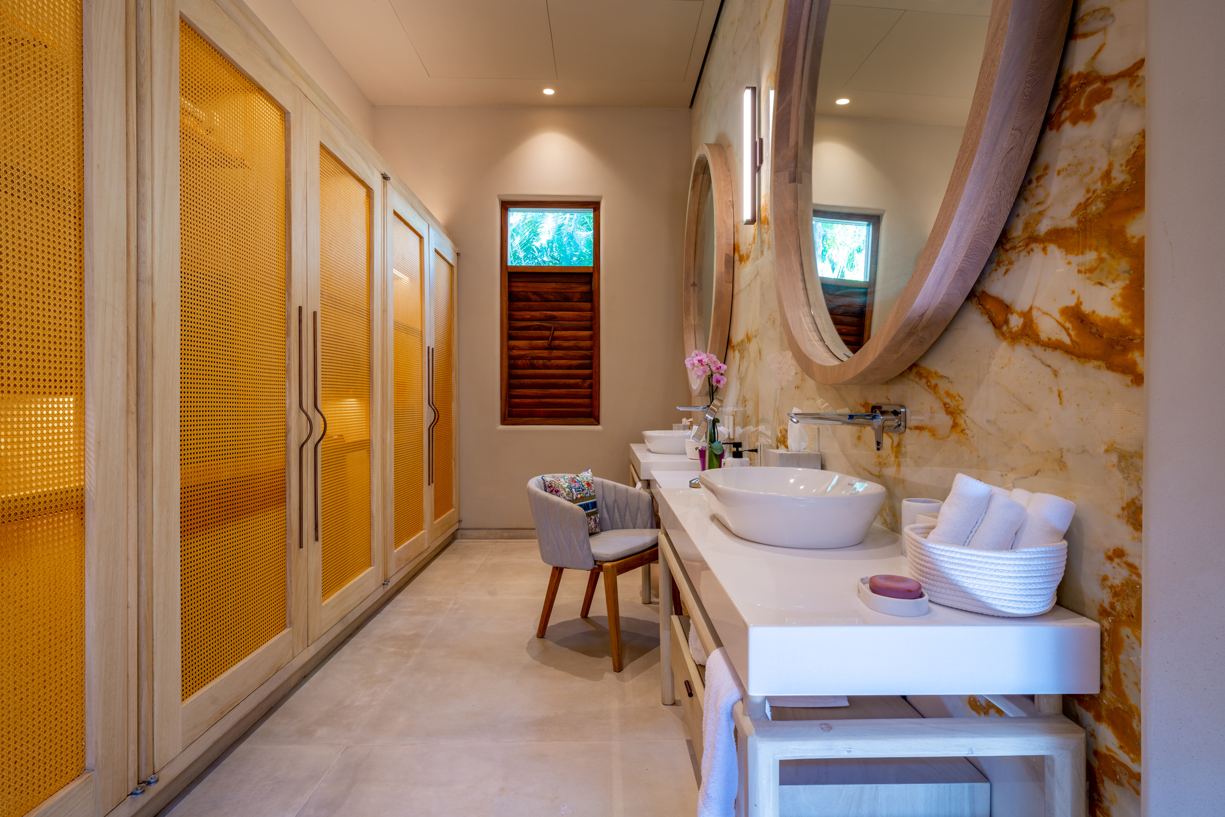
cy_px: 408
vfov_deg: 67.4
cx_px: 612
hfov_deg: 90.0
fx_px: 612
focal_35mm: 18
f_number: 10
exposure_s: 1/1.67
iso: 100
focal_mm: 18
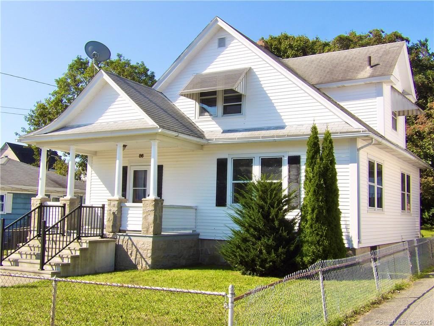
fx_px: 489
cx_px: 217
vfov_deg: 36.8
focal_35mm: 39
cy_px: 163
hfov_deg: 47.9
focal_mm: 7
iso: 100
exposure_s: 1/235
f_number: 7.4
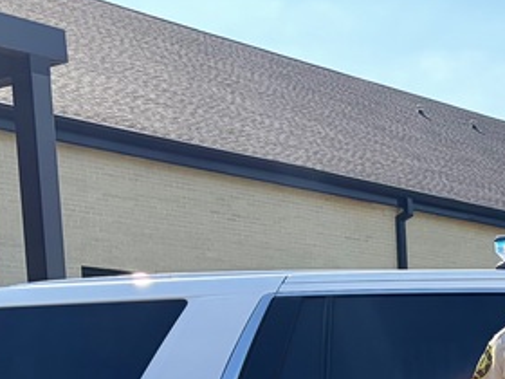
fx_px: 1386
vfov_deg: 14.4
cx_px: 640
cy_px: 585
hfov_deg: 19.2
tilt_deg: -5.2
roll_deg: +1.8
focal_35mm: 95
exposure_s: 1/1287
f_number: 1.6
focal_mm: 5.96
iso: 64
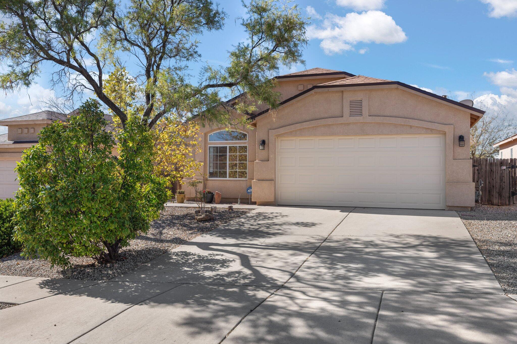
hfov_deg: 60.3
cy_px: 172
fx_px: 445
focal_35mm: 31
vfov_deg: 42.3
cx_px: 258
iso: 320
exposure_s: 1/500
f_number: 9
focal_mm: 31
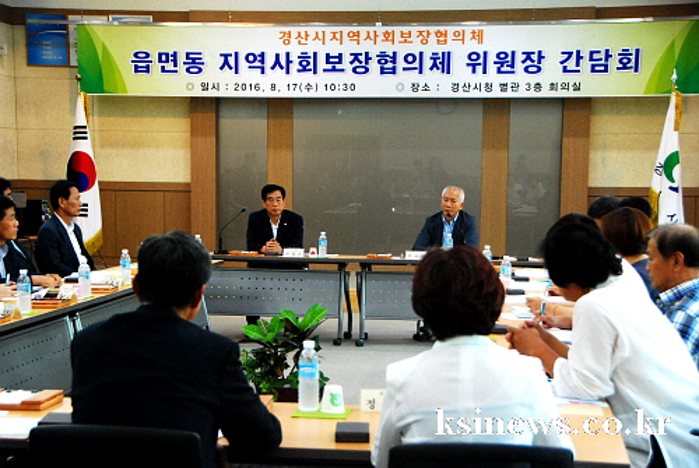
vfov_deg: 20.7
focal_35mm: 66
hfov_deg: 30.5
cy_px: 234
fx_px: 1283
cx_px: 350
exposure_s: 1/50
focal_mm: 44
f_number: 5.6
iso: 1250
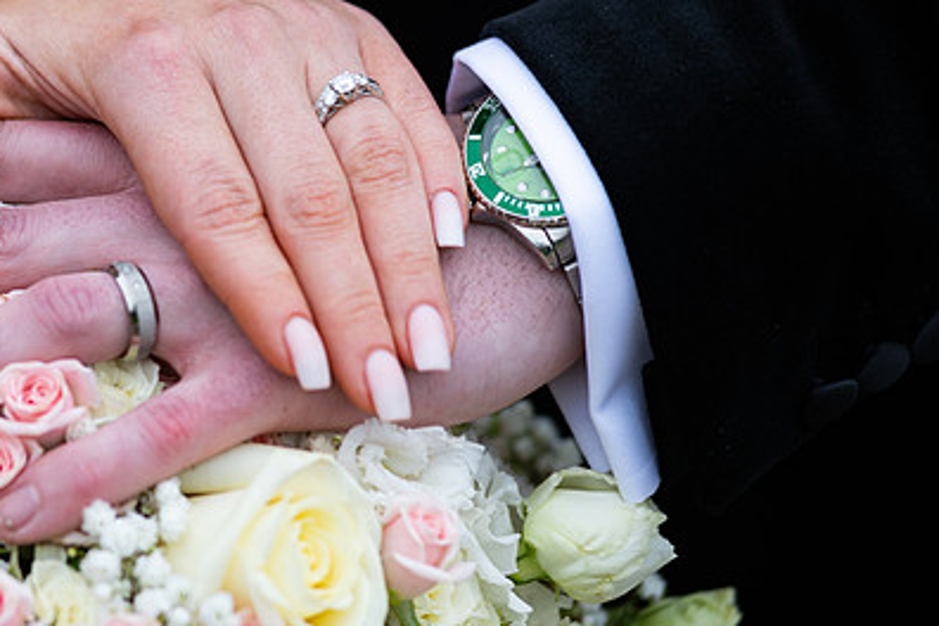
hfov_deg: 8.3
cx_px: 275
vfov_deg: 5.5
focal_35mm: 249
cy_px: 231
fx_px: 6494
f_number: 3.5
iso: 160
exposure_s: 1/160
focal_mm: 170
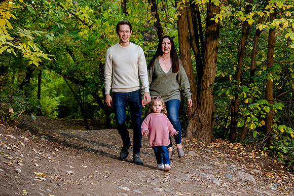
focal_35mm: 67
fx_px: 545
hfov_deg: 30.2
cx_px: 157
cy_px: 107
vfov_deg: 20.3
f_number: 5
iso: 640
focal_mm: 58
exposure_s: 1/80
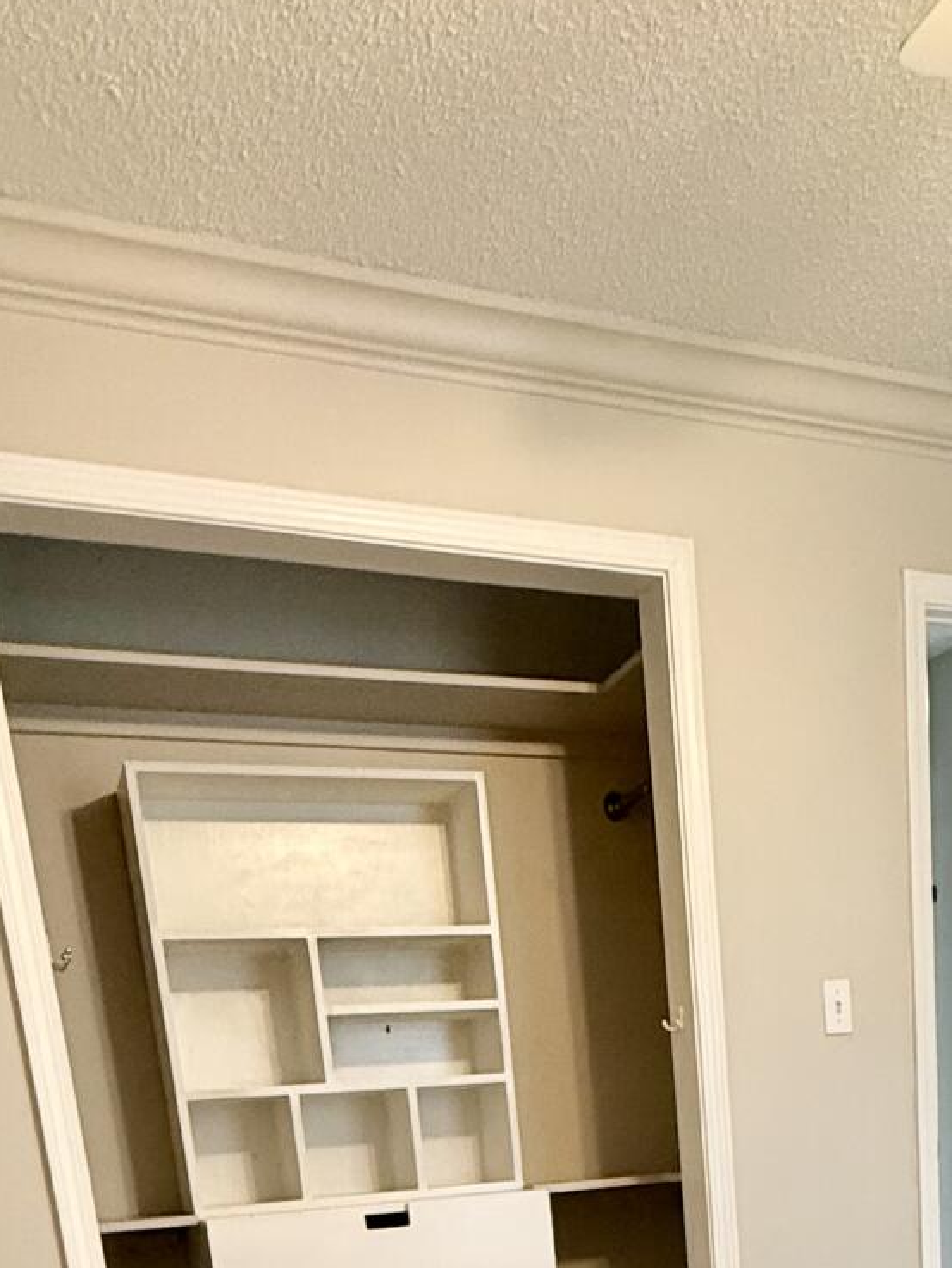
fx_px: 1393
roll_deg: +3.1
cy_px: 1507
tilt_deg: -15.3
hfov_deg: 37.2
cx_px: 651
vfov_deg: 37.5
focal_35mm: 38
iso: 500
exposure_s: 1/60
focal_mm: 2.22
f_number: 2.2
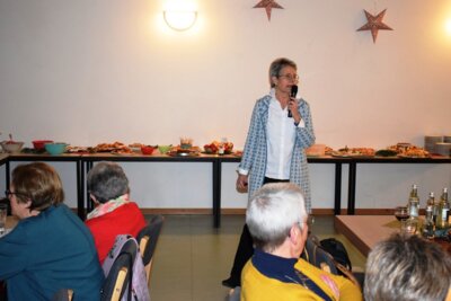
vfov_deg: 25.8
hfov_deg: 37.8
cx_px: 226
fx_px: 658
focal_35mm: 52
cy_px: 150
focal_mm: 35
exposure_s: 1/60
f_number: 4.5
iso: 3200
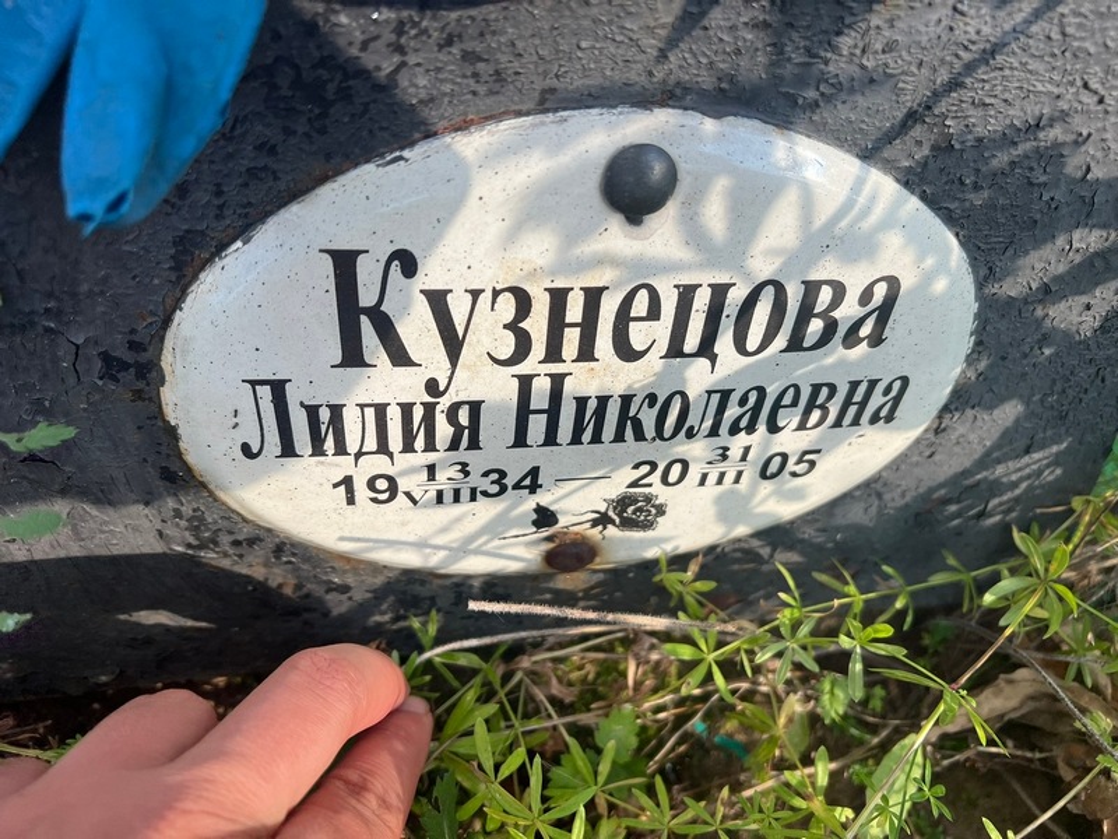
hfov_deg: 67.3
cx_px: 559
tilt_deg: -57.7
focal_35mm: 26
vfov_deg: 53.1
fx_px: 840
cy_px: 420
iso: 50
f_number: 1.5
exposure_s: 1/1171
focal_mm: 5.7
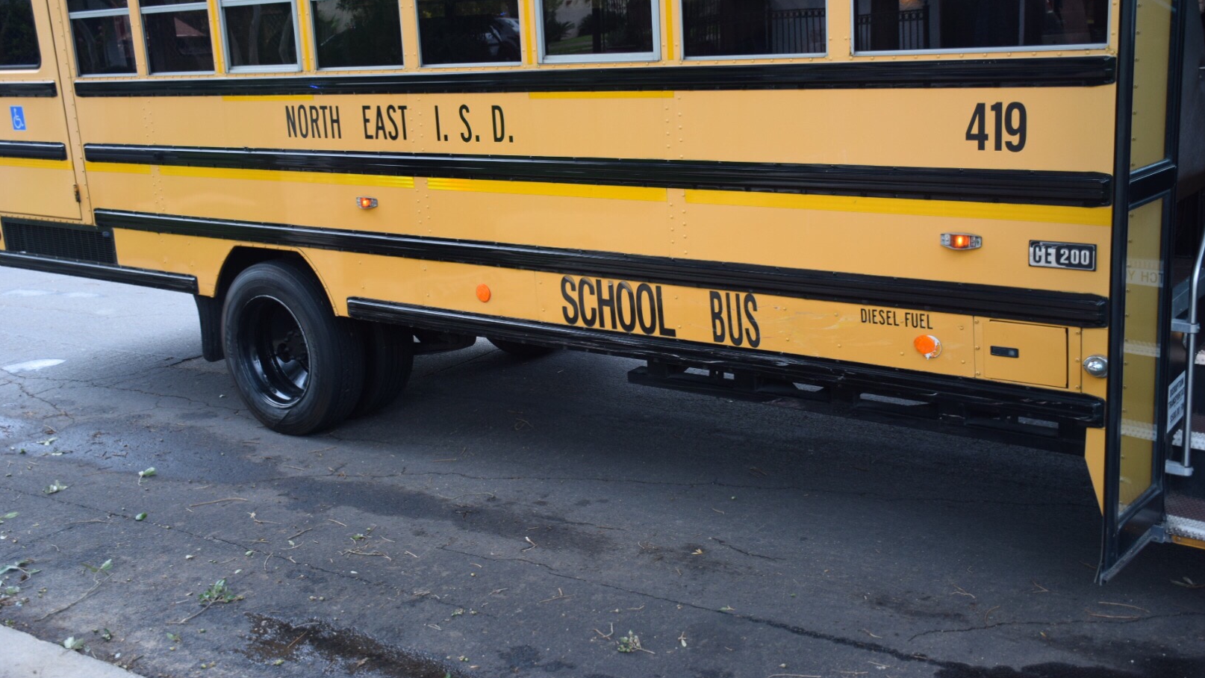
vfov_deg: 29.0
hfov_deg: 49.4
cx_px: 602
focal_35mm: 41
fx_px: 1310
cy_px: 280
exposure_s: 1/60
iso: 400
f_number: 4
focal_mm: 26
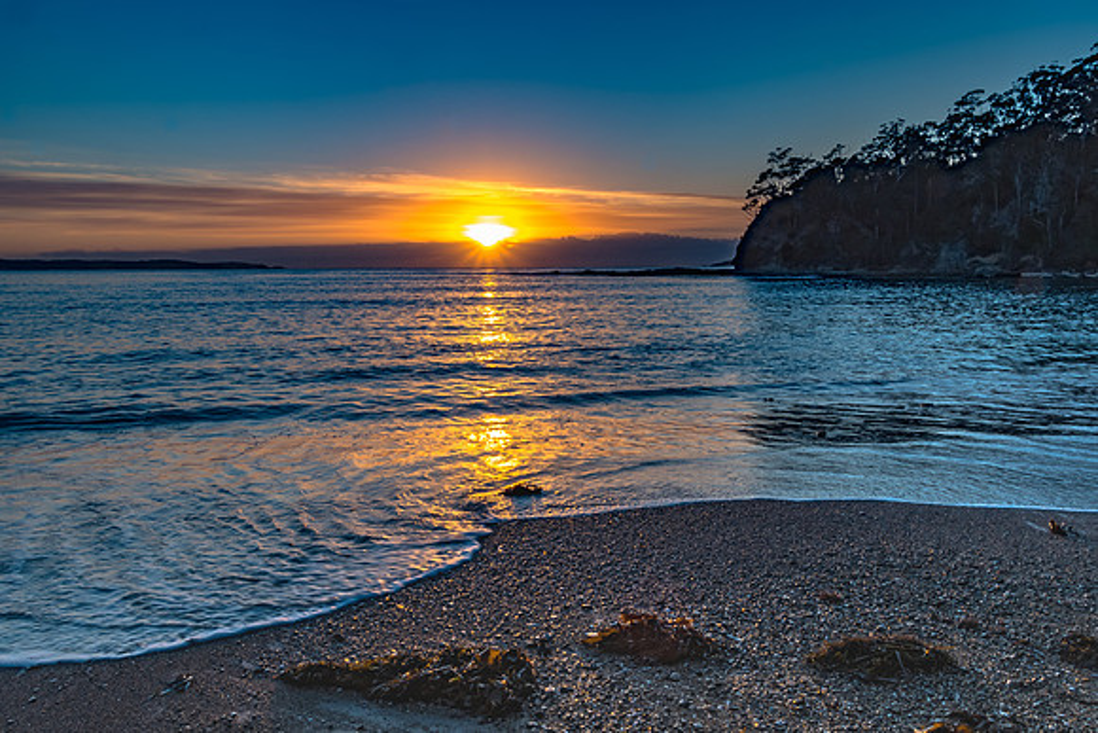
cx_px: 549
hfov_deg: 65.5
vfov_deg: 46.5
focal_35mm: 28
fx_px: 853
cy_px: 366
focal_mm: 18
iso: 50
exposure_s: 1/13
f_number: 18
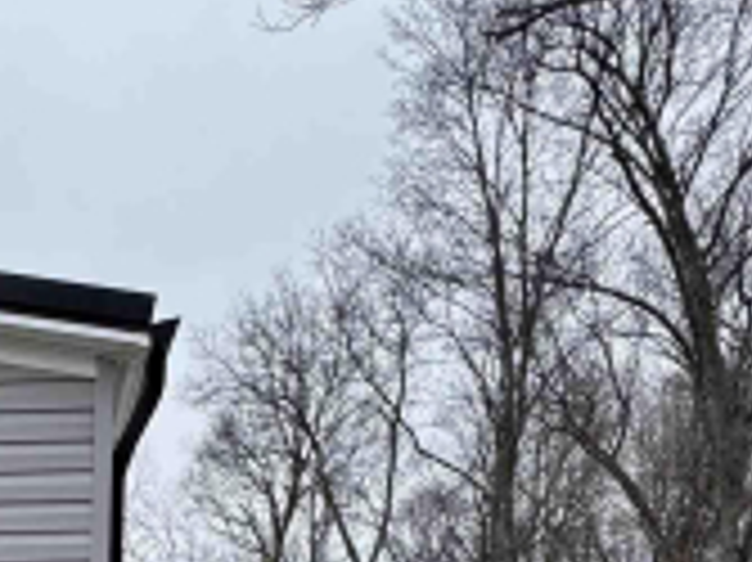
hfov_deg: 30.2
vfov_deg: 21.8
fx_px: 1216
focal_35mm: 56
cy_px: 836
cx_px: -106
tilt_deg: -5.9
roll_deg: -0.6
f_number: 2.2
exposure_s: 1/840
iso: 40
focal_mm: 2.22
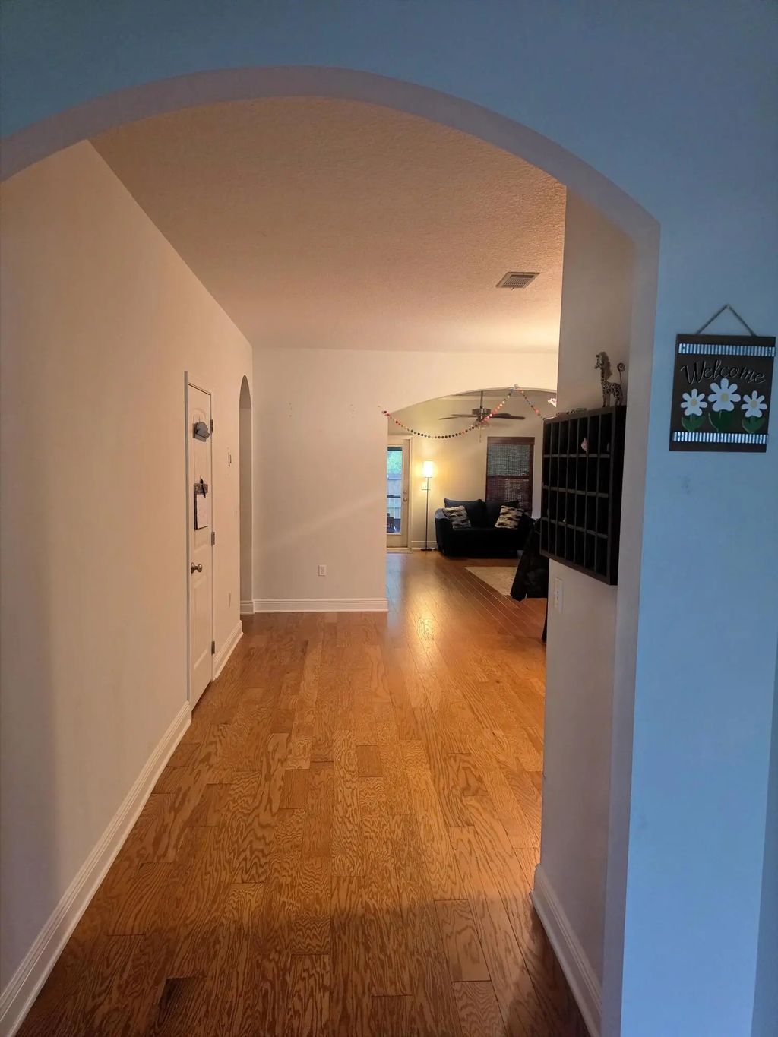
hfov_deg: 58.9
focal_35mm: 23
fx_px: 689
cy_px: 518
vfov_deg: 73.9
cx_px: 389
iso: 640
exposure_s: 1/120
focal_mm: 6.5
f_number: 1.4
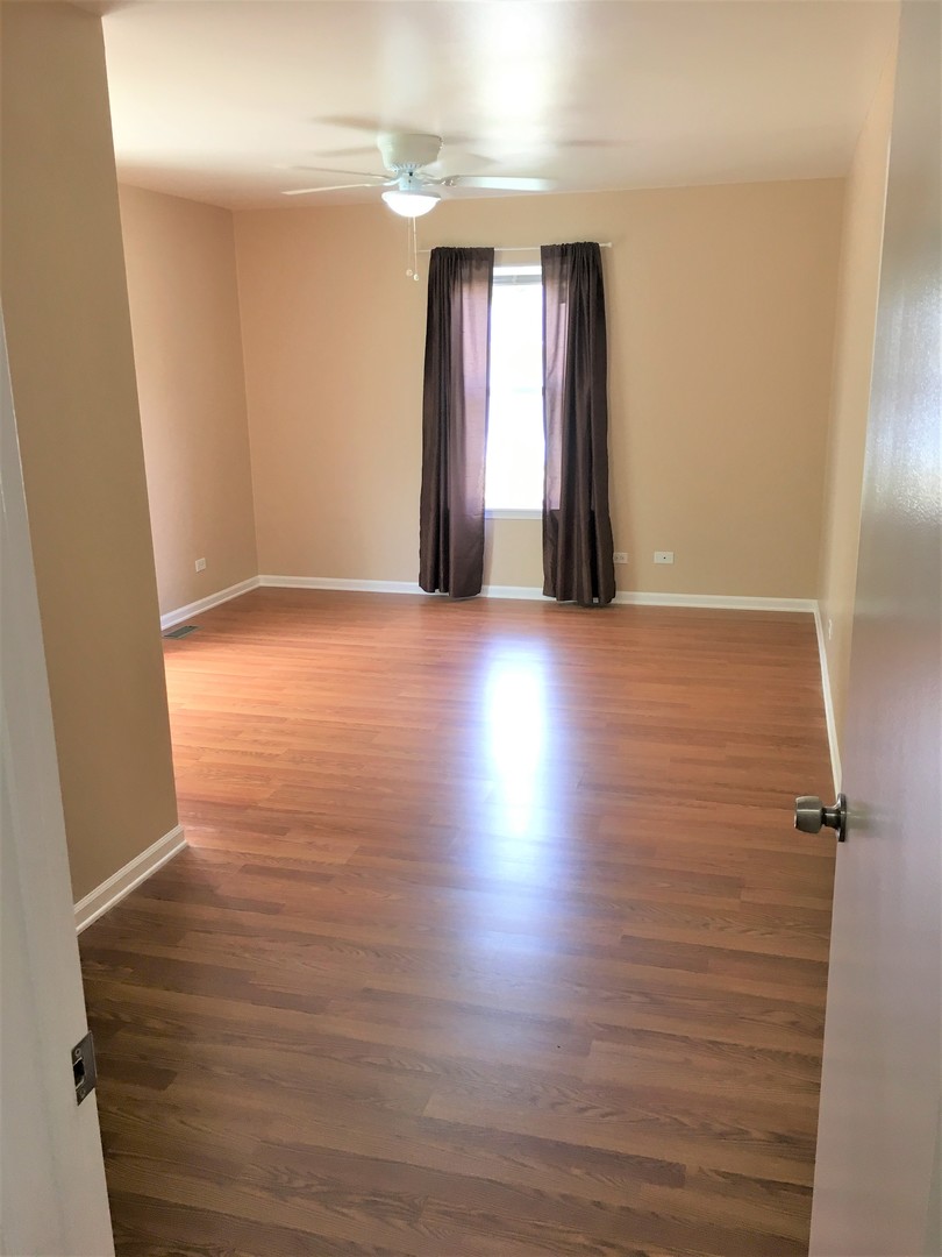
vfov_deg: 61.7
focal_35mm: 29
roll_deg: +0.7
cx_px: 471
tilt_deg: -13.3
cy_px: 628
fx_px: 1052
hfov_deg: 48.2
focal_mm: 4.15
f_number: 2.2
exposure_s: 1/30
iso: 32
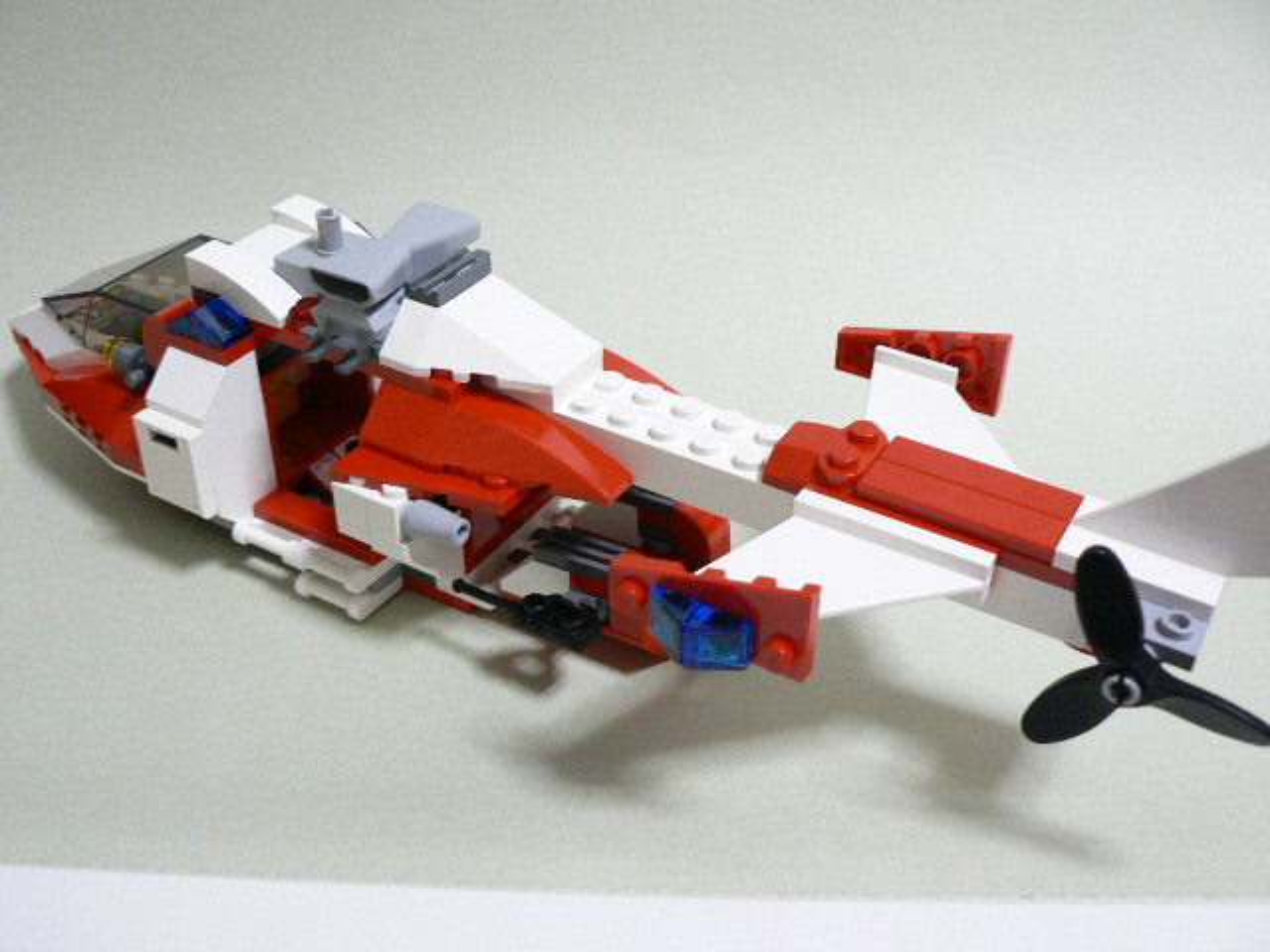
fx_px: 1321
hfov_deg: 51.4
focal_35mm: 36
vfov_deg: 39.7
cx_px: 635
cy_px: 476
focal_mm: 6
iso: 200
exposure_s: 1/15
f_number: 2.8
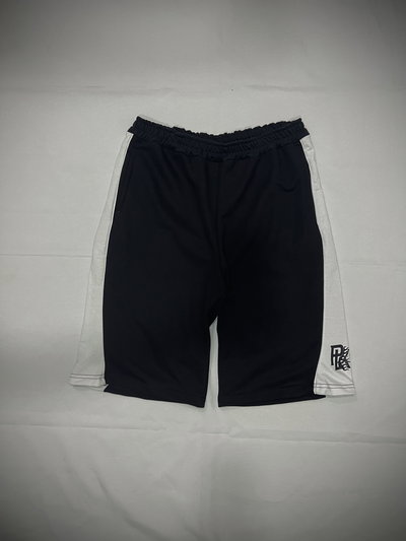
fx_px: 406
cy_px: 270
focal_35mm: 26
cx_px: 203
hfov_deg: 53.1
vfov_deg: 67.3
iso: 125
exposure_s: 1/50
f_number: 1.5
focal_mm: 5.7
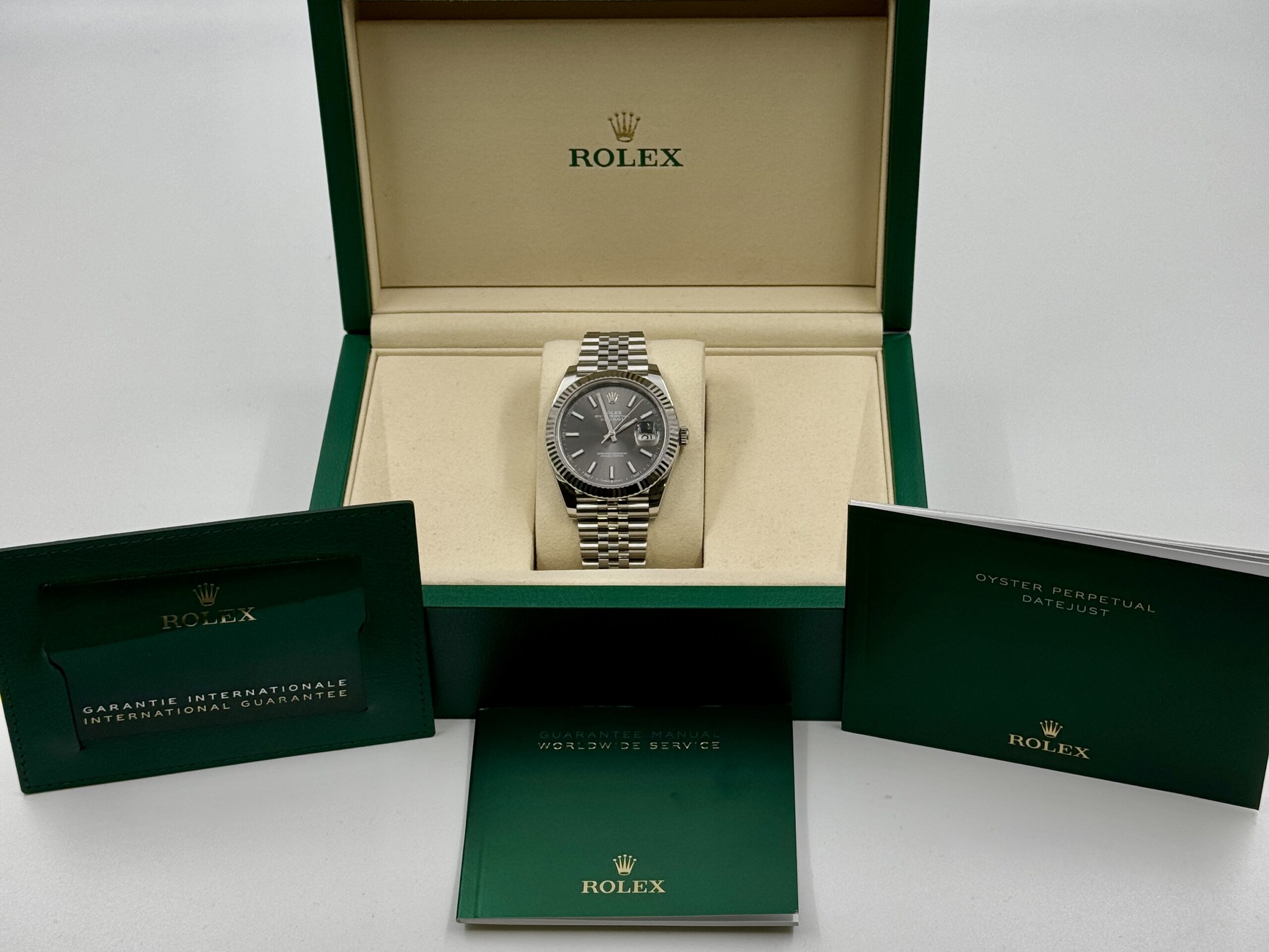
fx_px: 1760
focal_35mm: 48
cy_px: 476
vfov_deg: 30.3
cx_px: 634
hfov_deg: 39.7
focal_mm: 6.76
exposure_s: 1/544
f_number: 1.78
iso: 64
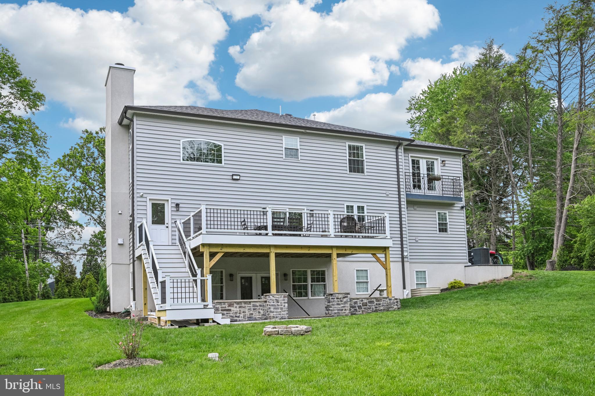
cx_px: 298
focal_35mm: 30
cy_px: 198
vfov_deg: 43.6
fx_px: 496
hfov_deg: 61.9
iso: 800
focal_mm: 30
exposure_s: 1/1000
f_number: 8
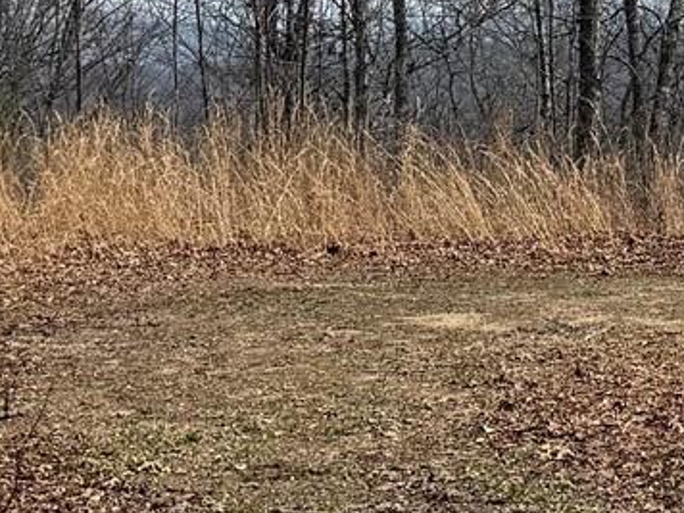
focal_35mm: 138
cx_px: 847
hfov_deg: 13.8
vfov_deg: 10.7
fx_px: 2727
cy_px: 94
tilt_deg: -0.7
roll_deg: -0.3
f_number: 1.78
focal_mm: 6.76
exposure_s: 1/7353
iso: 80
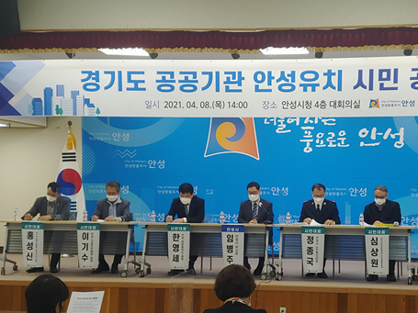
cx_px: 265
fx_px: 797
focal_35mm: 66
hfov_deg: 29.3
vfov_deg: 22.2
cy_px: 196
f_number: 2.4
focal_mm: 5.88
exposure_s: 1/120
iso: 350
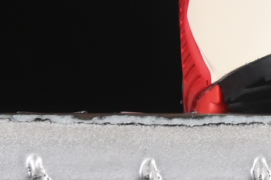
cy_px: -312
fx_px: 4236
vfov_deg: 2.4
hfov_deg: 3.6
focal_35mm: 563
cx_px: 644
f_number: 6.3
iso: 160
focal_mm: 50
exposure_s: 1/60
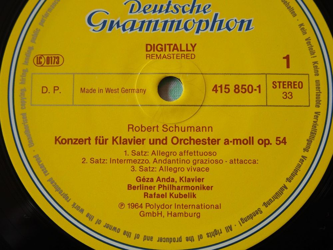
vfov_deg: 25.7
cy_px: 125
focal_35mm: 57
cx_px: 166
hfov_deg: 33.8
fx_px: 548
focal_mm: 12
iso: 125
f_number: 2.8
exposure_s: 1/100
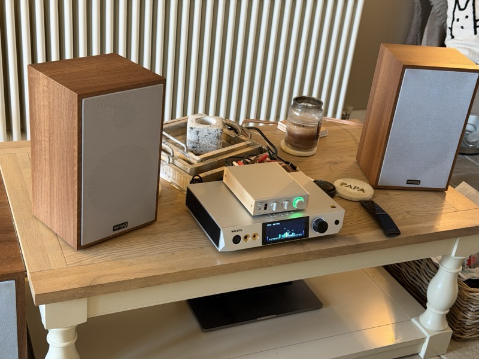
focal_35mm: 48
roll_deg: -6.8
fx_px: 664
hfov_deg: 39.7
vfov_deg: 30.3
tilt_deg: -27.0
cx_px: 240
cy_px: 180
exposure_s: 1/33
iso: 200
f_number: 1.78
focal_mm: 6.76
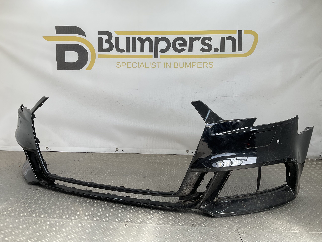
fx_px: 270
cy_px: 121
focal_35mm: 29
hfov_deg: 61.7
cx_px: 161
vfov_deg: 48.2
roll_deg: -1.6
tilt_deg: -6.9
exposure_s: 1/324
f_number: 1.8
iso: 16
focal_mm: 3
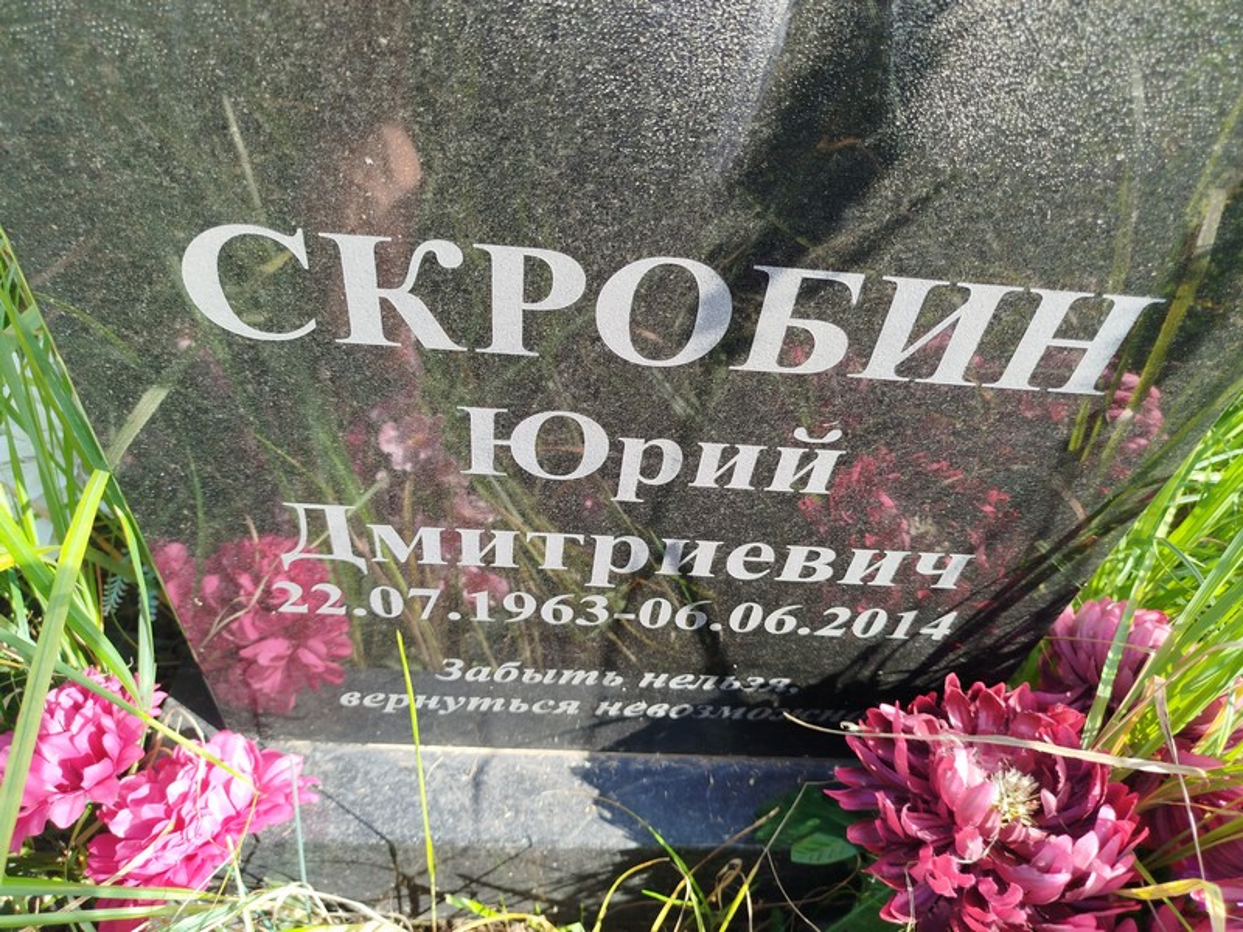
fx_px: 862
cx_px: 622
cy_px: 466
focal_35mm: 24
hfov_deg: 71.6
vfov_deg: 56.8
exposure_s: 1/235
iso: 50
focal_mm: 5.31
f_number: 1.7
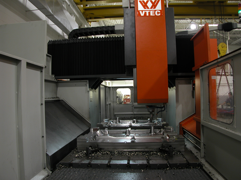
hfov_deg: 54.0
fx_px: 237
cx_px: 120
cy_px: 90
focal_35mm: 34
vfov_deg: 41.8
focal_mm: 8.9
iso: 100
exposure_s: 1/8.6
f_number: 2.8
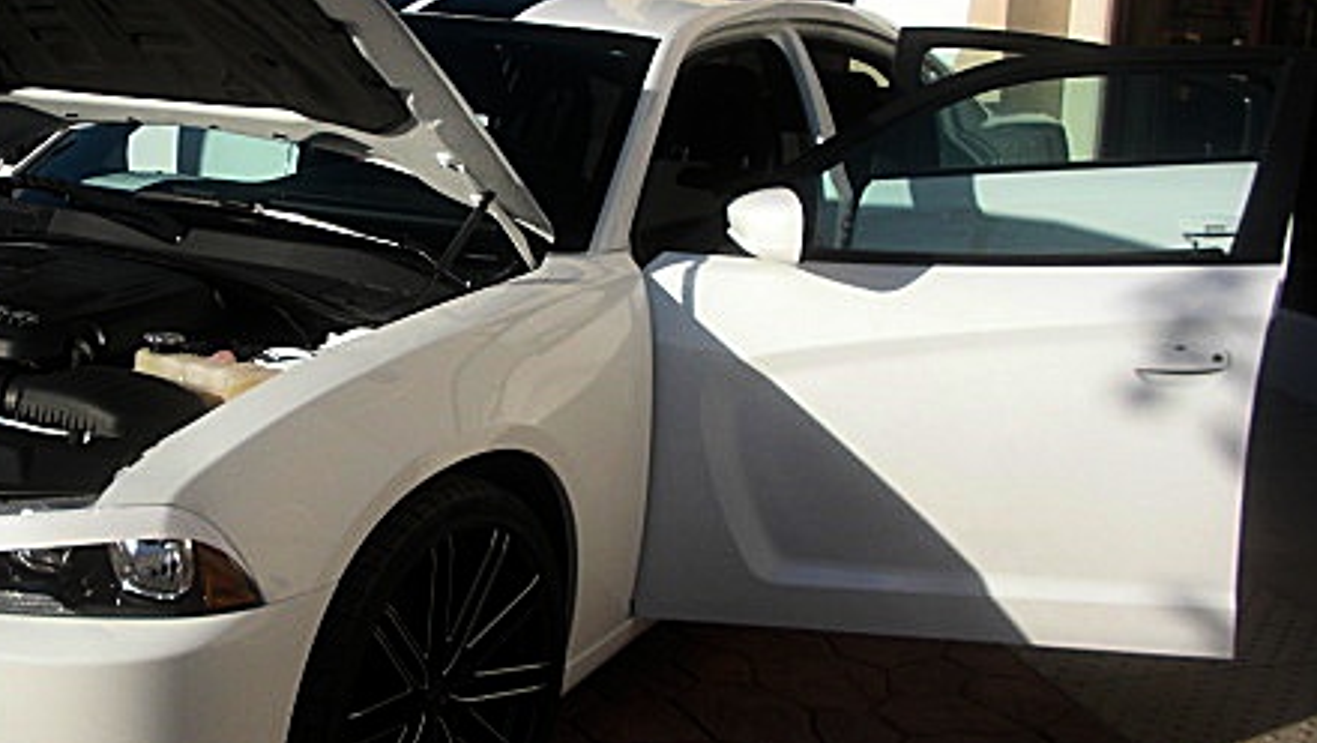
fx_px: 1991
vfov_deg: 21.1
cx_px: 389
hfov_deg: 36.0
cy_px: 309
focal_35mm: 57
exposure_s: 1/160
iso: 50
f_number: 7.9
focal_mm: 6.3
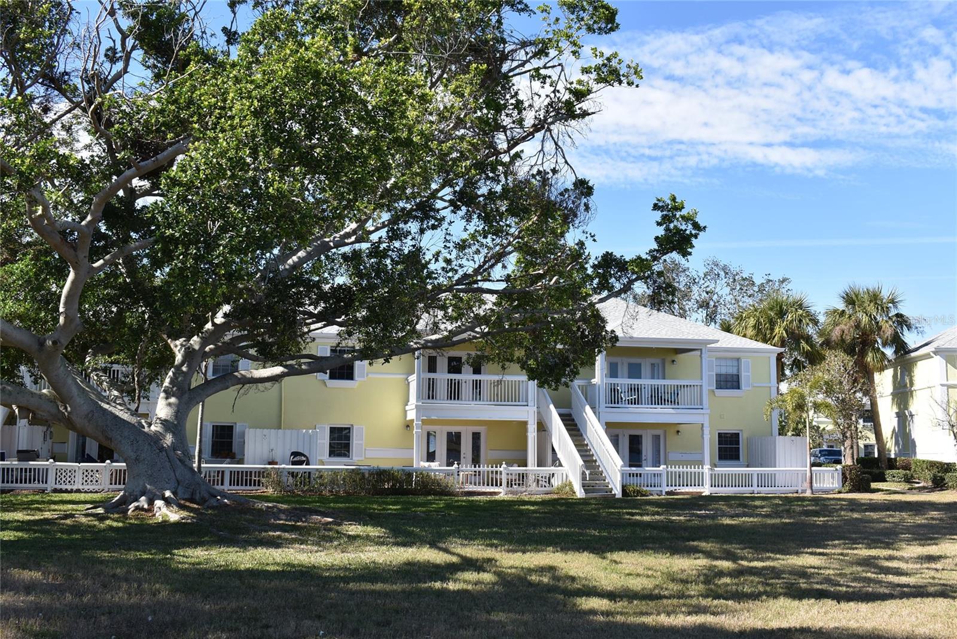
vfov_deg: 36.9
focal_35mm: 36
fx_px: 958
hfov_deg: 53.1
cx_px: 478
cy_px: 320
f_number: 8
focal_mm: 24
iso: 160
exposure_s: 1/250
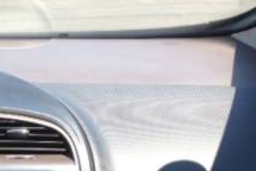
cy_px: 202
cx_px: -93
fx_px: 726
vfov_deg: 13.1
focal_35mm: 102
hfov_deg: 18.4
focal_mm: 4.13
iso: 50
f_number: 2.4
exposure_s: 1/251
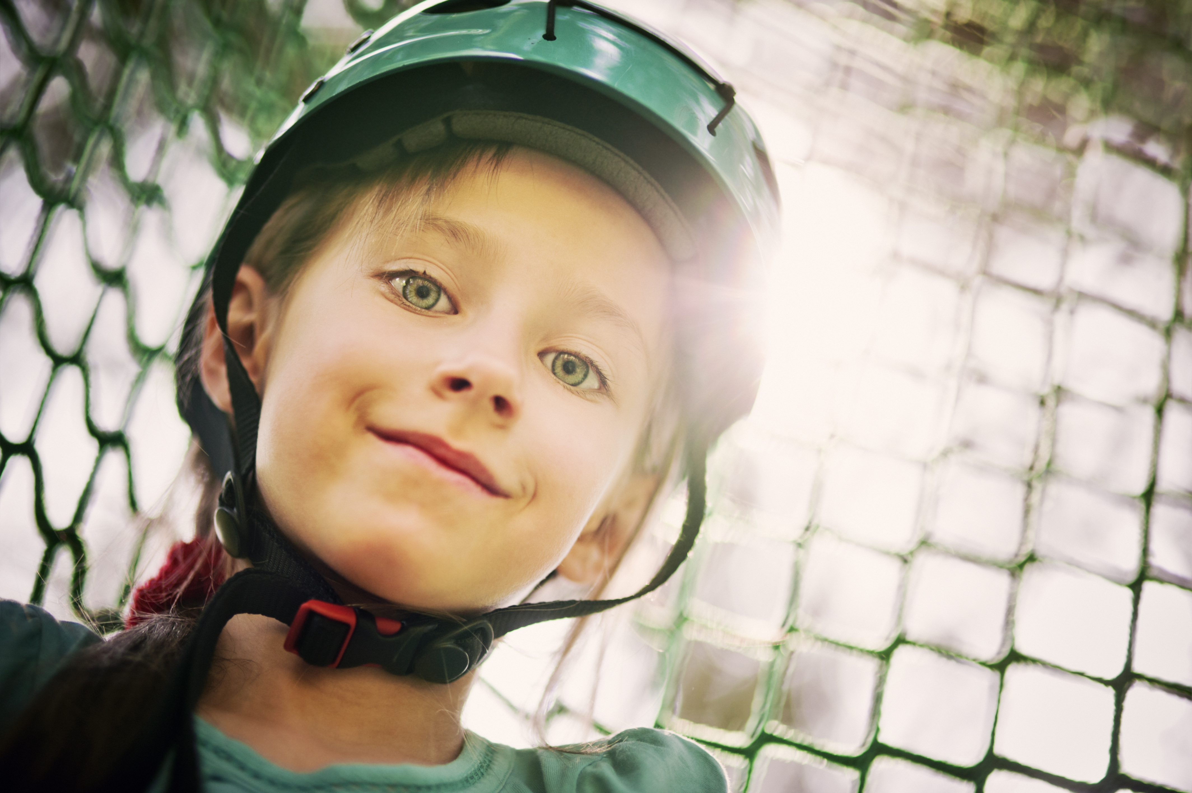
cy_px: 396
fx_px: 2813
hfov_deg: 23.9
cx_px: 596
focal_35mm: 85
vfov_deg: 16.1
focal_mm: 85
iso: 200
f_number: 1.6
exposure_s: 1/500
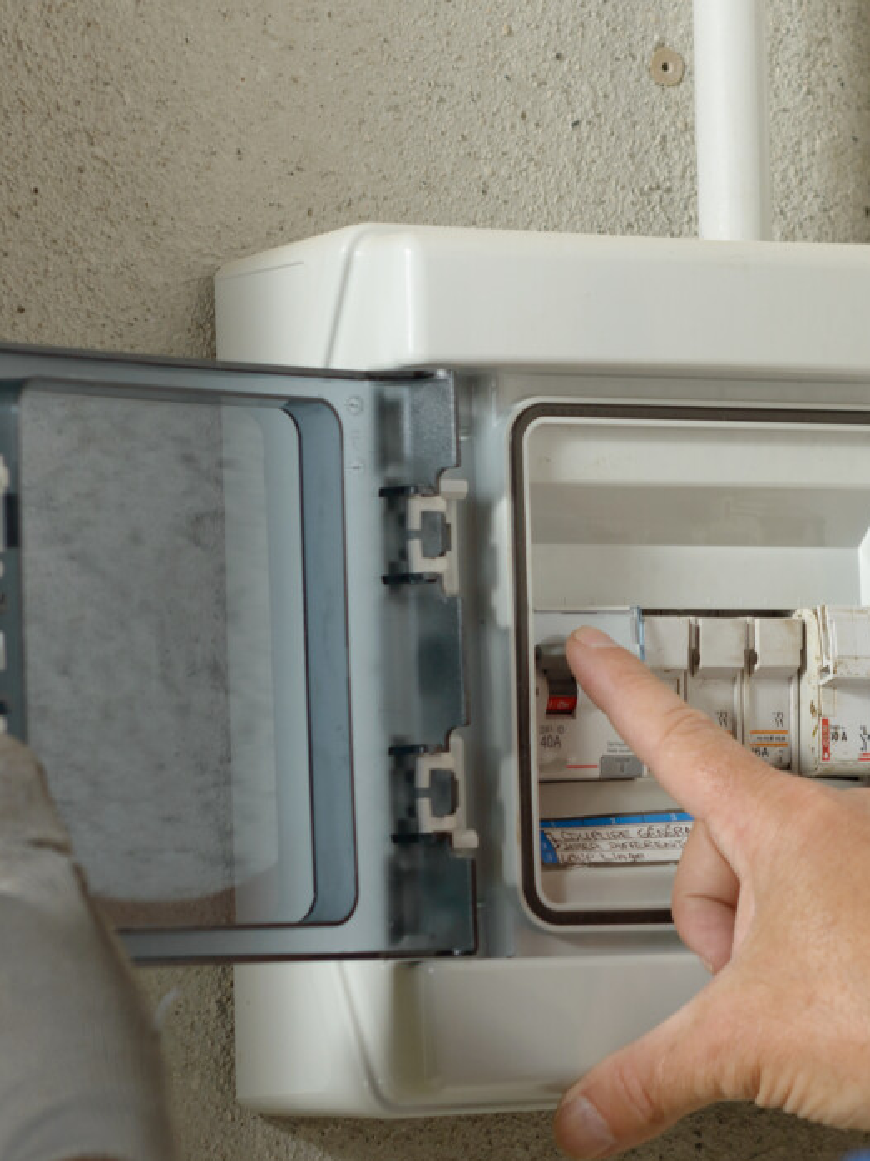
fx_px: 6471
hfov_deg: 7.7
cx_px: 837
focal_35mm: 193
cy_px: 510
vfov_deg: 10.3
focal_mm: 70
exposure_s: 1/160
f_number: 5
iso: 125
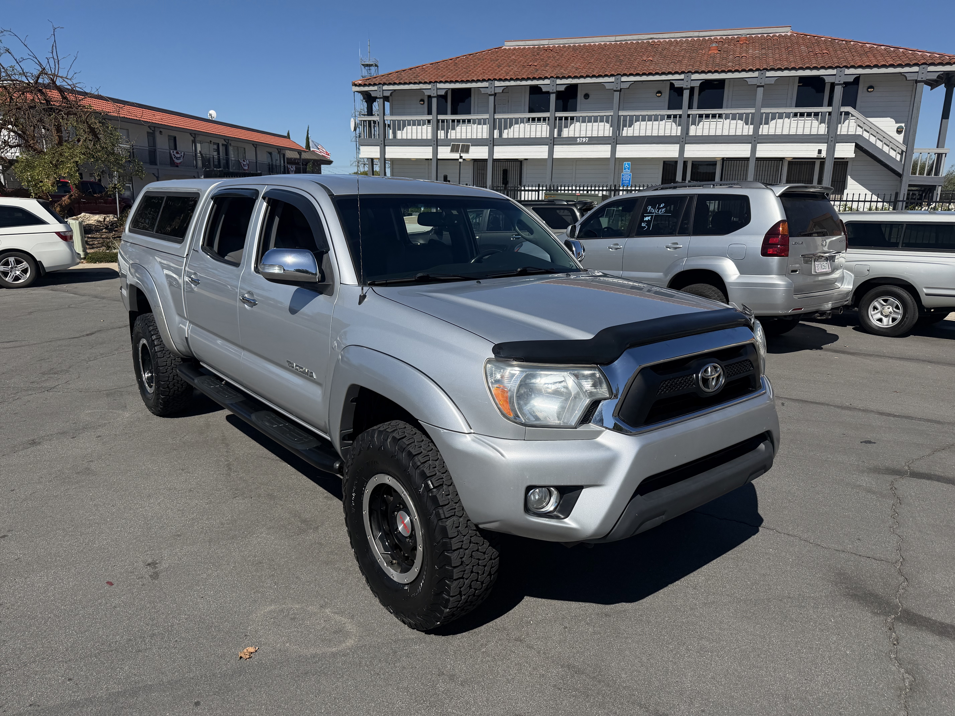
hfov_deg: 71.6
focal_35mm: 24
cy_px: 358
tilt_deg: -12.4
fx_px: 662
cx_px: 478
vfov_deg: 56.8
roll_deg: -1.4
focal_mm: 6.76
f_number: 1.78
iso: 80
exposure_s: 1/11905
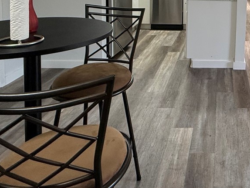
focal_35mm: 39
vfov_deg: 32.9
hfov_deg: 41.7
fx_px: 282
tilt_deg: -4.2
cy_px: -12
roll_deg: -2.1
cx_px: 249
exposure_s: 1/120
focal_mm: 2.22
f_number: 2.2
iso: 200
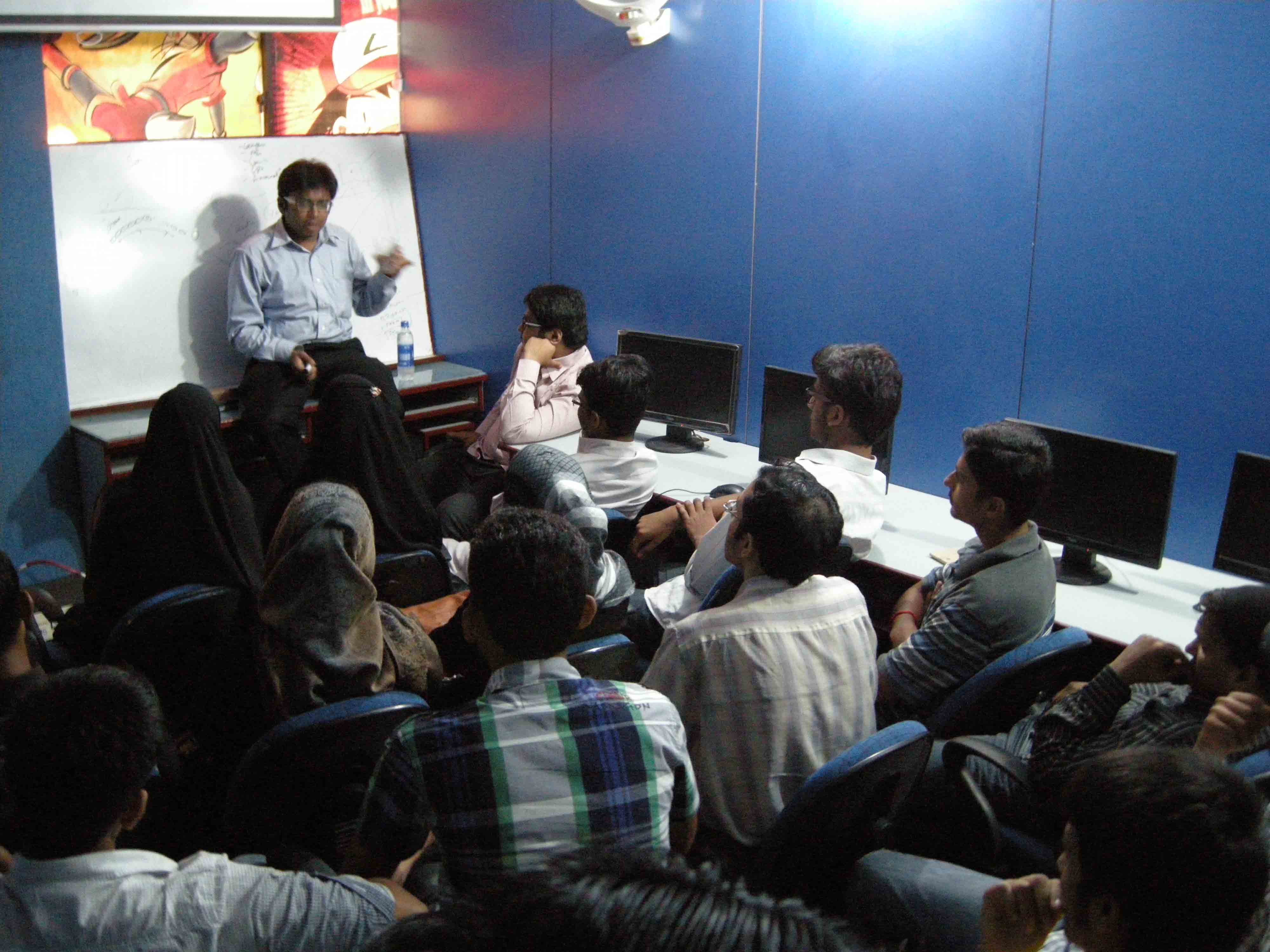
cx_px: 635
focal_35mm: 35
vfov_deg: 40.7
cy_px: 476
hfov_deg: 52.6
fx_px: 1284
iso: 800
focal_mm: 7.5
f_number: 2.7
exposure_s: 1/8.3
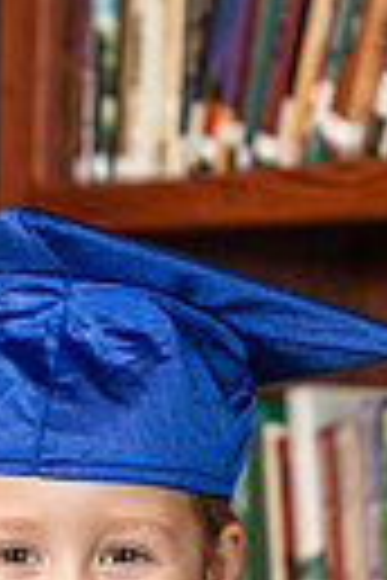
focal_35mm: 245
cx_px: 76
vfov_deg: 8.1
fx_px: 3950
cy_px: 994
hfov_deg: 5.6
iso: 500
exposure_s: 1/160
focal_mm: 70
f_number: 4
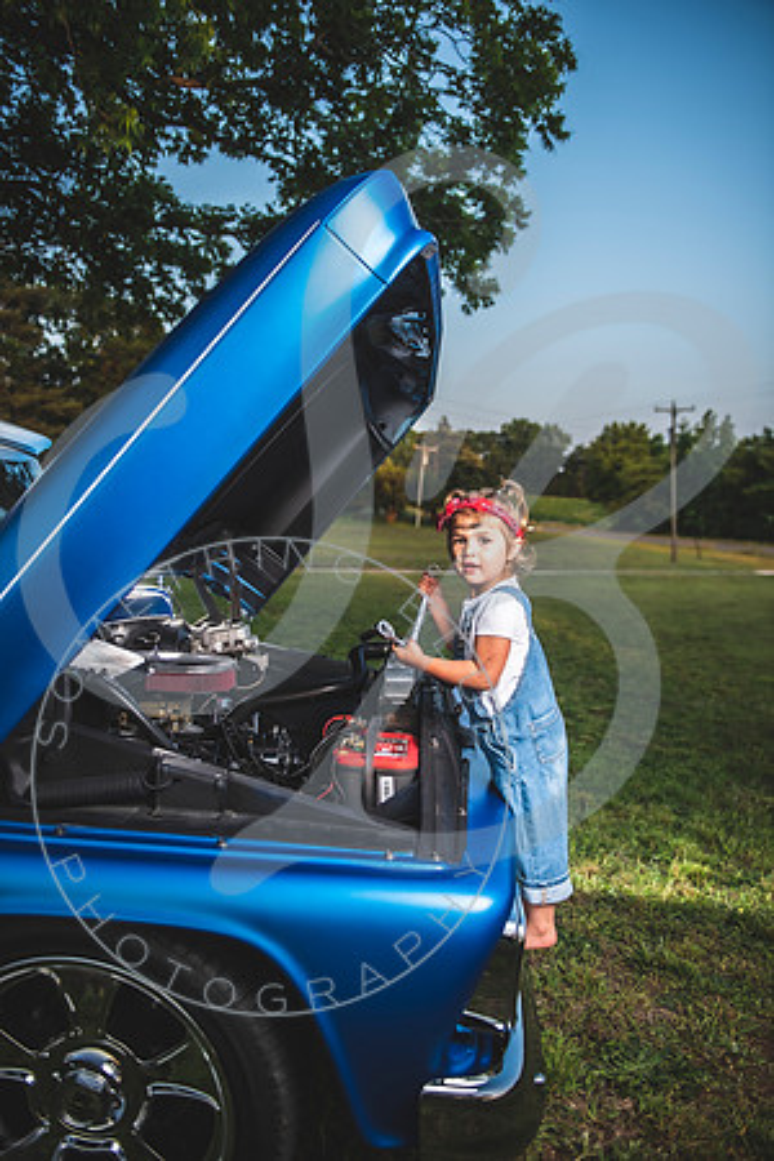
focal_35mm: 27
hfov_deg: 47.9
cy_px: 580
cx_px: 387
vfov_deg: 67.4
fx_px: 871
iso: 100
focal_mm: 27
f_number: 2.8
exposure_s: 1/500
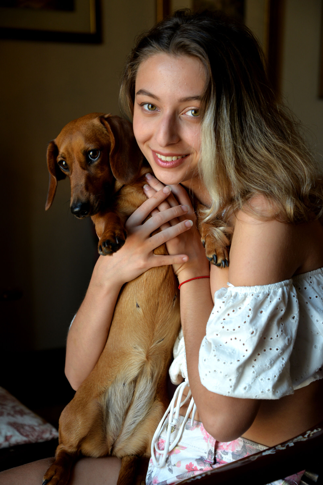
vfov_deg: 29.6
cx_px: 162
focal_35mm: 68
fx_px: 914
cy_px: 242
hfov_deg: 20.0
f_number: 4.5
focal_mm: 68
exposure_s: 1/80
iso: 400
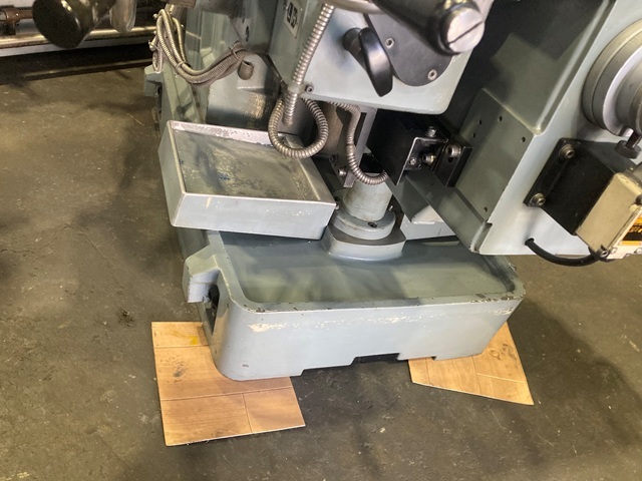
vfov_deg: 49.7
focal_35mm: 28
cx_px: 321
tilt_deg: -35.9
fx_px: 519
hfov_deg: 63.4
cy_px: 240
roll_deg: -19.2
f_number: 1.8
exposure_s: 1/60
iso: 250
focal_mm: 3.99
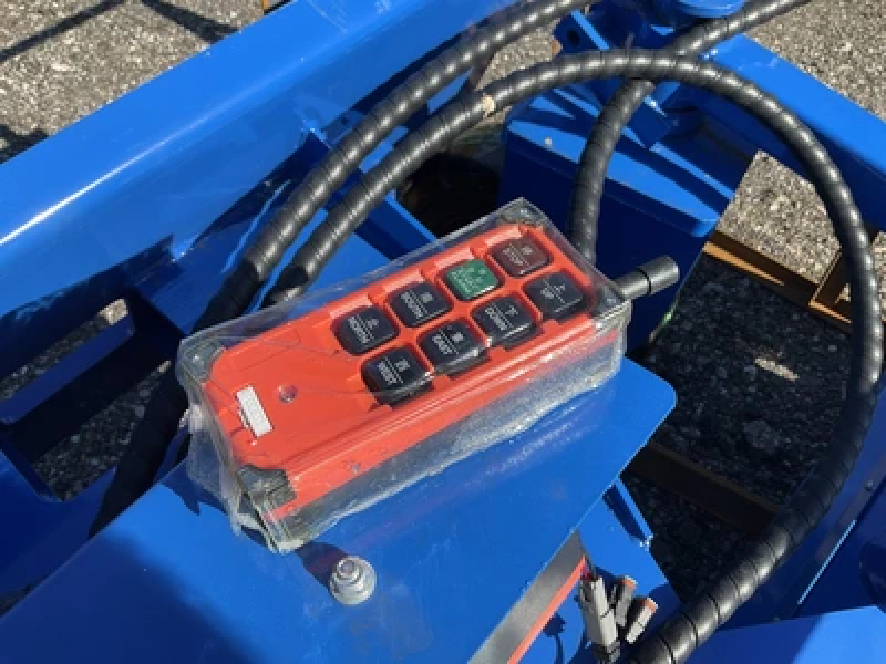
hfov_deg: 61.7
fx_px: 742
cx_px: 443
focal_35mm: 29
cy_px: 332
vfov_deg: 48.2
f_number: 1.8
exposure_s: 1/912
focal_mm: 3
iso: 25
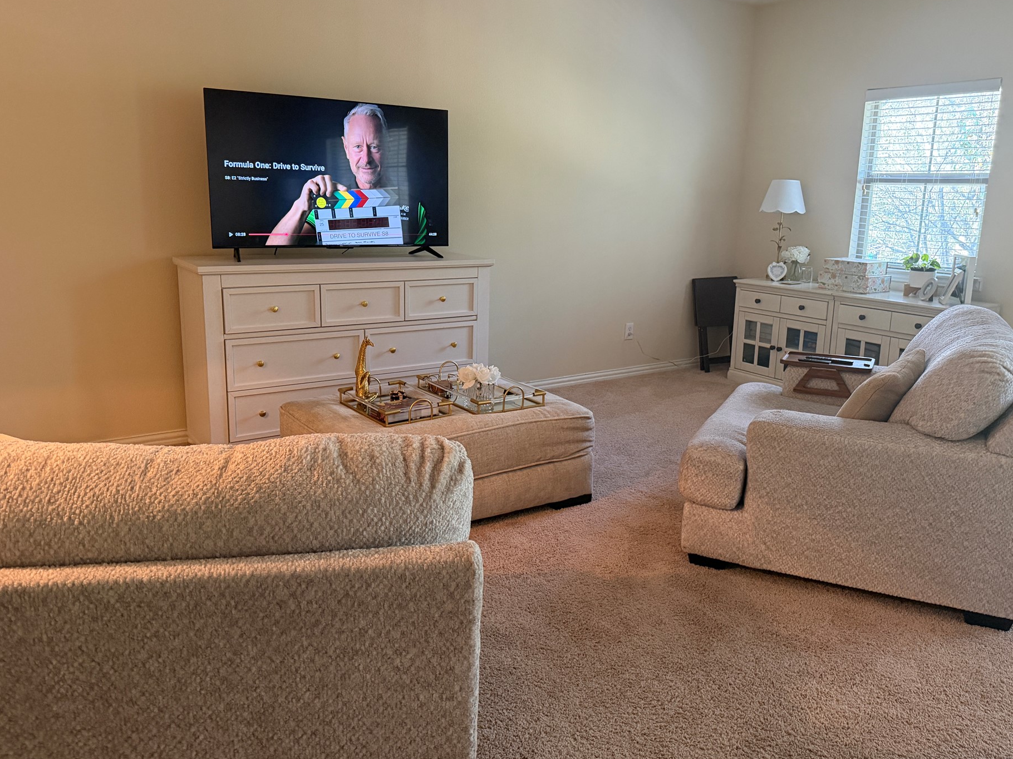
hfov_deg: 65.3
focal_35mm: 27
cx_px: 523
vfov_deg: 51.3
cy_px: 357
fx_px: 790
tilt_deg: -10.9
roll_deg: -1.3
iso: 640
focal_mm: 6.76
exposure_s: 1/60
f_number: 1.78
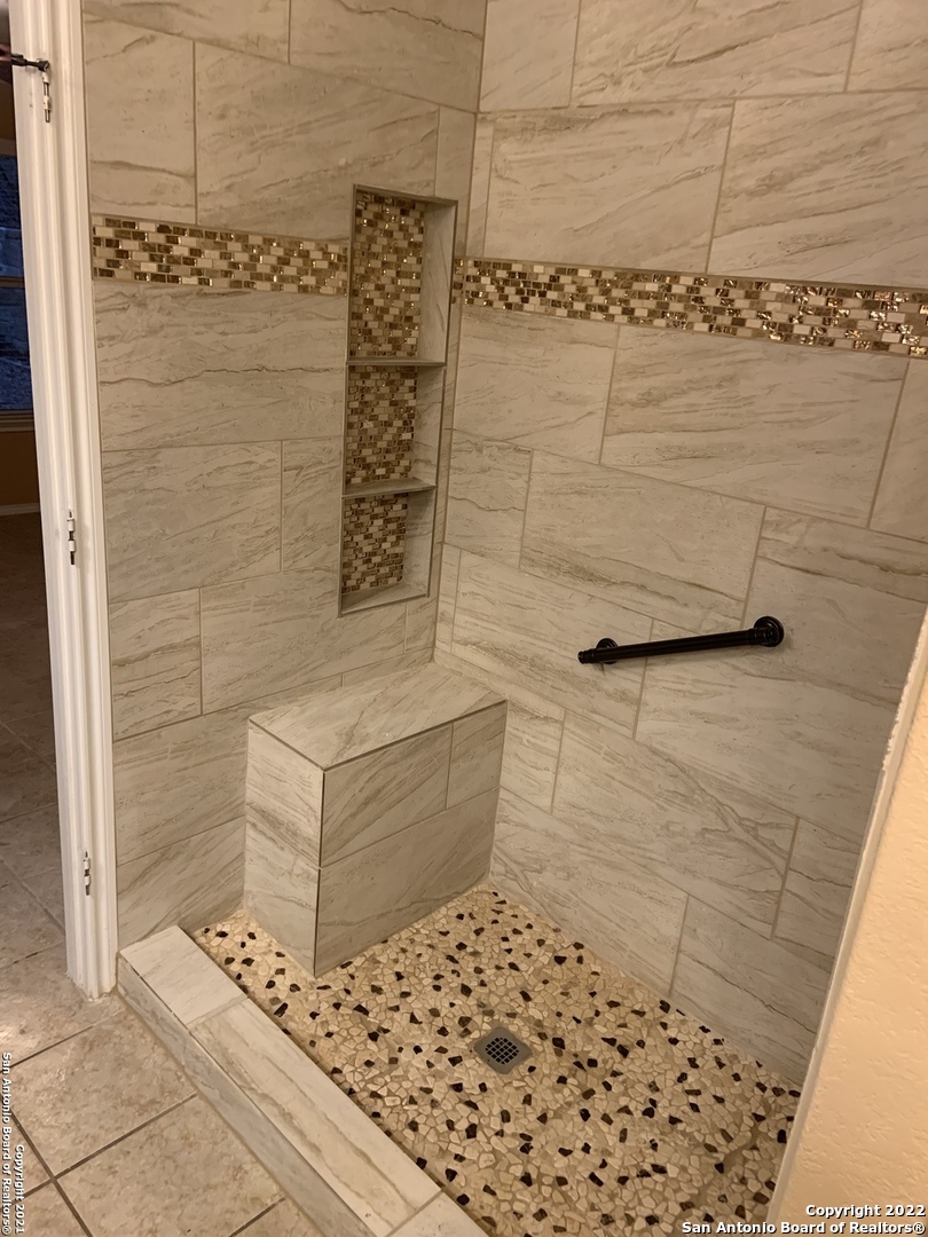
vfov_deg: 67.3
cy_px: 618
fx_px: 929
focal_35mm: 26
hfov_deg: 53.1
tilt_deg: -19.3
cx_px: 464
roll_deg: -5.8
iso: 200
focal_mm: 4.25
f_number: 1.8
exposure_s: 1/60
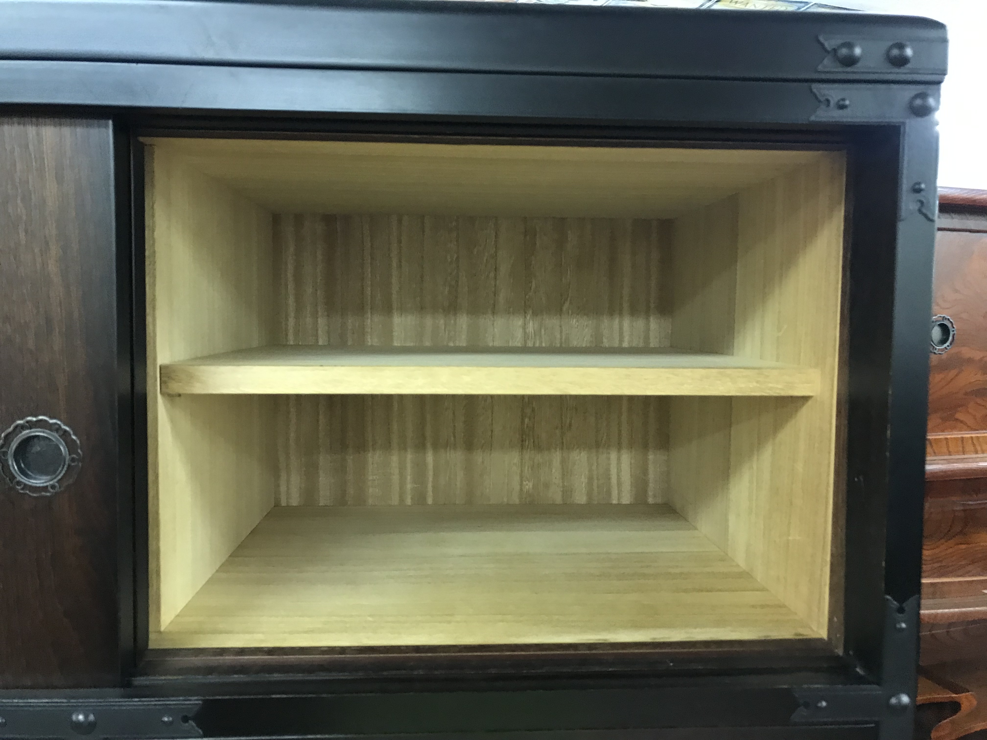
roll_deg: -0.3
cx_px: 494
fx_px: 798
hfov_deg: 63.4
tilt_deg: -4.4
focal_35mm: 28
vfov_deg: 49.7
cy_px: 370
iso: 100
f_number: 1.8
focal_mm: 3.99
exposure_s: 1/14
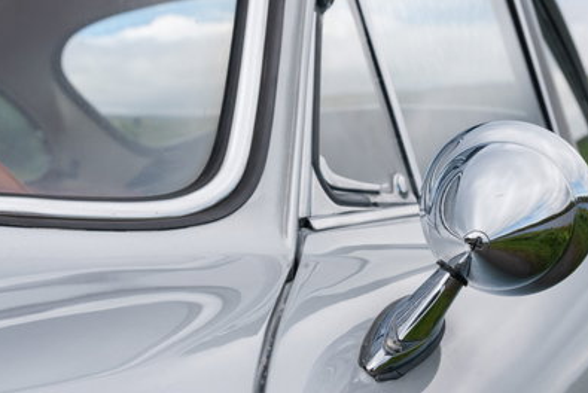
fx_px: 1111
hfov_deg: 29.5
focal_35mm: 68
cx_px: 372
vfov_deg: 20.0
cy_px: 227
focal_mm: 35
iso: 400
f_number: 9
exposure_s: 1/250
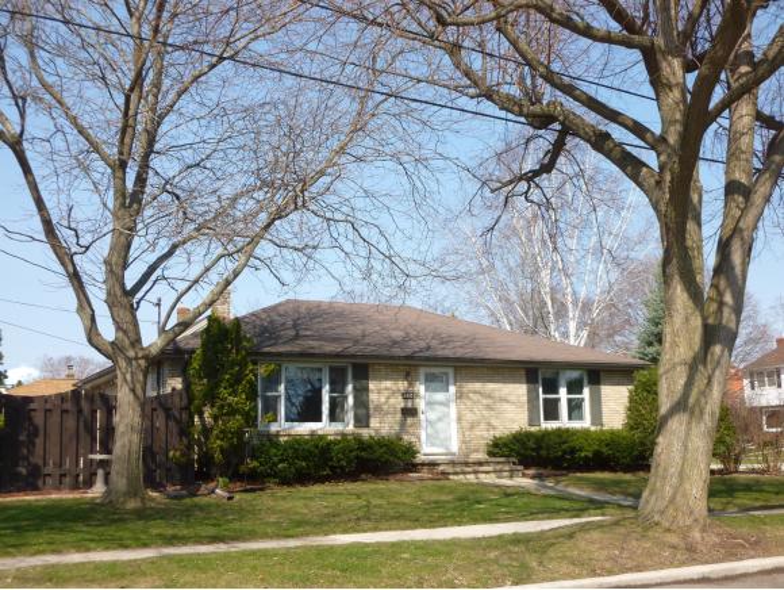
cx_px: 392
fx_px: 884
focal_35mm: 39
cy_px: 295
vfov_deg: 36.9
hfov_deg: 47.8
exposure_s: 1/640
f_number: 3.7
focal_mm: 6.9
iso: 100
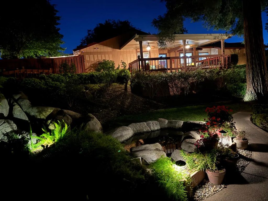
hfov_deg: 71.6
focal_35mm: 24
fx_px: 186
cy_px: 100
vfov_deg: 56.8
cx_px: 134
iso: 2000
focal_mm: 6.76
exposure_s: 1/9
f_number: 1.78
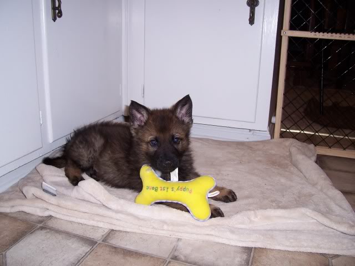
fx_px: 349
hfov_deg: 54.0
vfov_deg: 41.8
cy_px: 133
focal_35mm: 34
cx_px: 178
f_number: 2.7
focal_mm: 5.6
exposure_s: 1/60
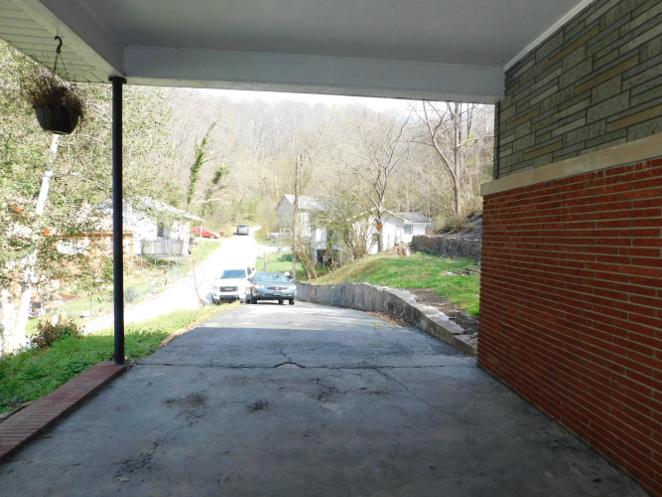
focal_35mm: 23
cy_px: 248
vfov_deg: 58.9
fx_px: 440
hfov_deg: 73.9
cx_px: 331
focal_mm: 4
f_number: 3
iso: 125
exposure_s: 1/320
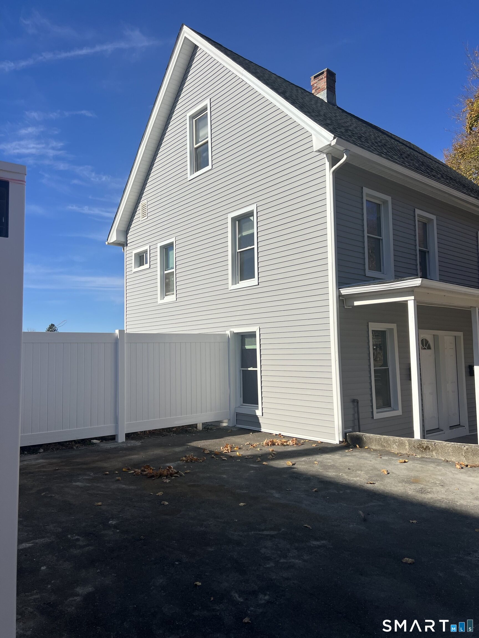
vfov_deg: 67.3
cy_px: 319
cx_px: 240
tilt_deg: +3.1
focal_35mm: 26
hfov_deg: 53.1
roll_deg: +1.0
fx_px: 480
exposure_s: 1/7463
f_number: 1.5
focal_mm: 5.7
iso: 50
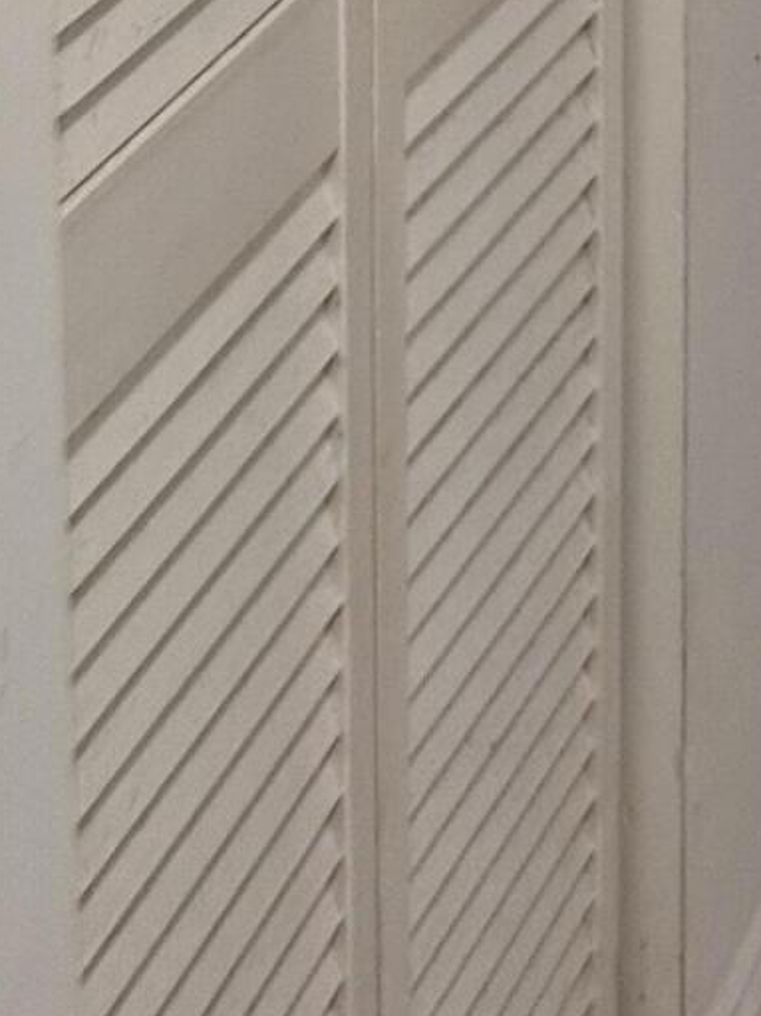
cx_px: 366
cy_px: -855
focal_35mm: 94
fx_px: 2756
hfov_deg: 15.7
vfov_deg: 16.9
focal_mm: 6.76
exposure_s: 1/120
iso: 200
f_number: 1.78
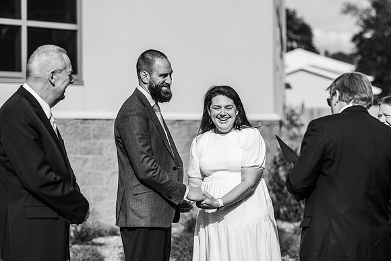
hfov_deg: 23.9
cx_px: 196
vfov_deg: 16.1
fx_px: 923
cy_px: 130
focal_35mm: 85
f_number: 2.8
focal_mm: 85
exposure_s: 1/3200
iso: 200
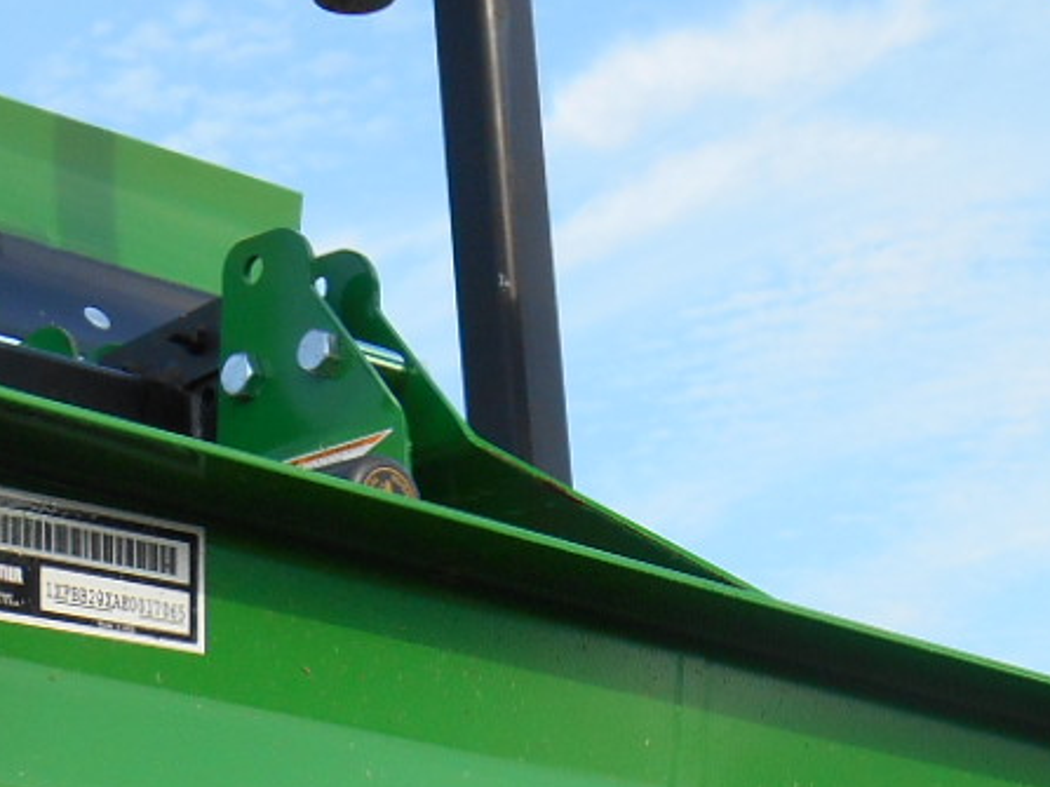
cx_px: 742
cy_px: 968
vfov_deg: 13.0
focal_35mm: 111
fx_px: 3366
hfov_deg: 17.7
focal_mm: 5.5
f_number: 3.6
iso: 80
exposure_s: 1/400
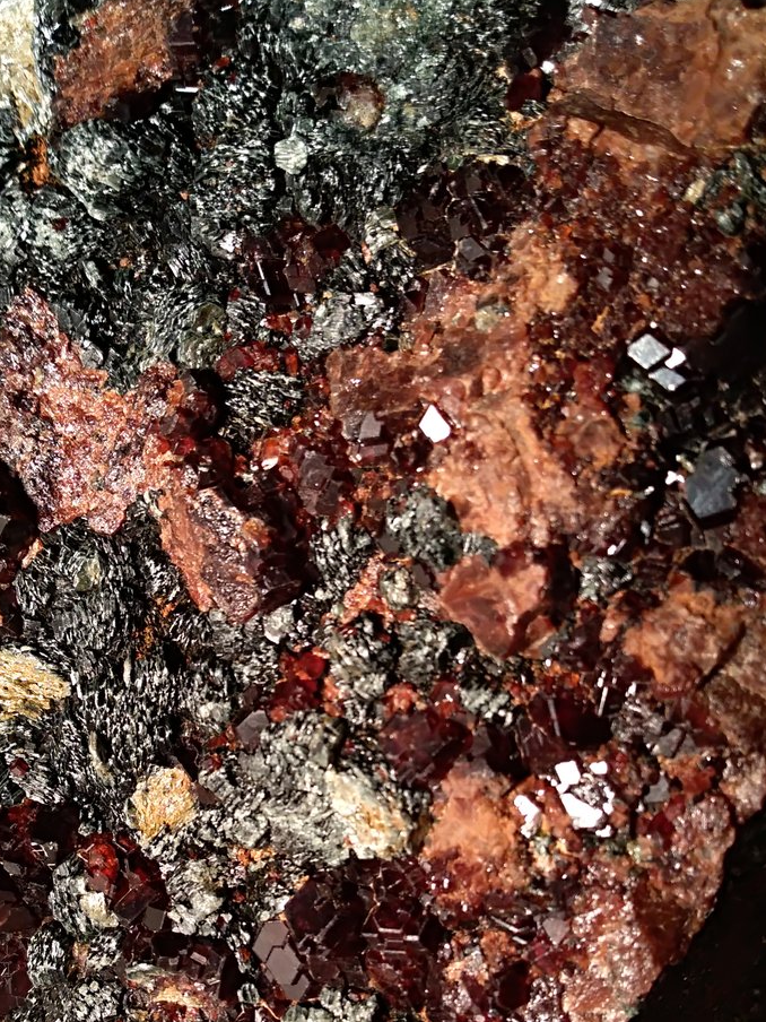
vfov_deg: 40.5
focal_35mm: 46
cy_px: 718
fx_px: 1357
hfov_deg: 31.5
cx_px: 334
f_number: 2
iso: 213
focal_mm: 3.54
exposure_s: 1/33.3
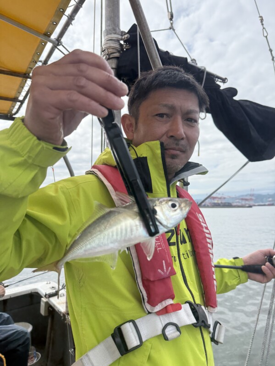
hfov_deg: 56.8
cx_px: 138
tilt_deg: +3.7
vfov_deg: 71.6
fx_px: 254
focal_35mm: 24
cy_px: 183
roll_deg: -0.2
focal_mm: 6.76
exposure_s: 1/5319
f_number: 1.78
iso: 100
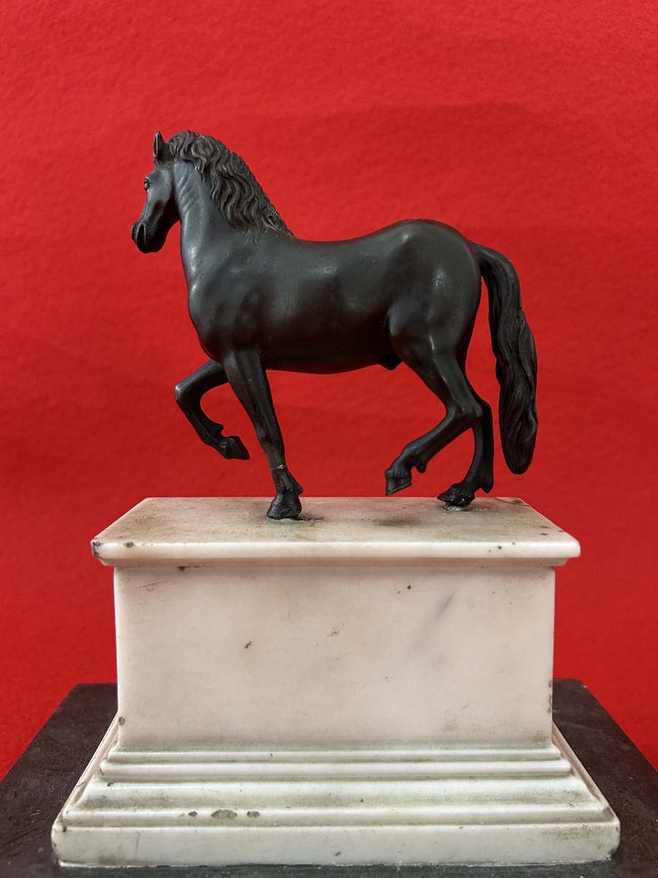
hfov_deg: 53.1
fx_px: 659
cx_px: 329
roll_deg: -0.6
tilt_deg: -7.0
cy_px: 439
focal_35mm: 26
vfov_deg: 67.3
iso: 200
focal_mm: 5.7
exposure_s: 1/60
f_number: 1.5
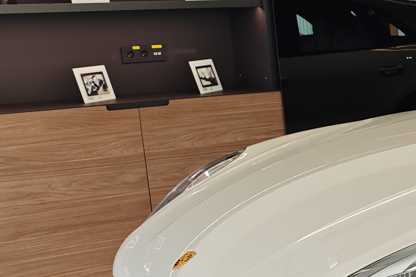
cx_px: 627
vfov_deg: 16.3
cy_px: 238
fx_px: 959
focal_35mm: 83
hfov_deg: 20.8
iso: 50
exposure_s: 1/104
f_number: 1.6
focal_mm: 6.55
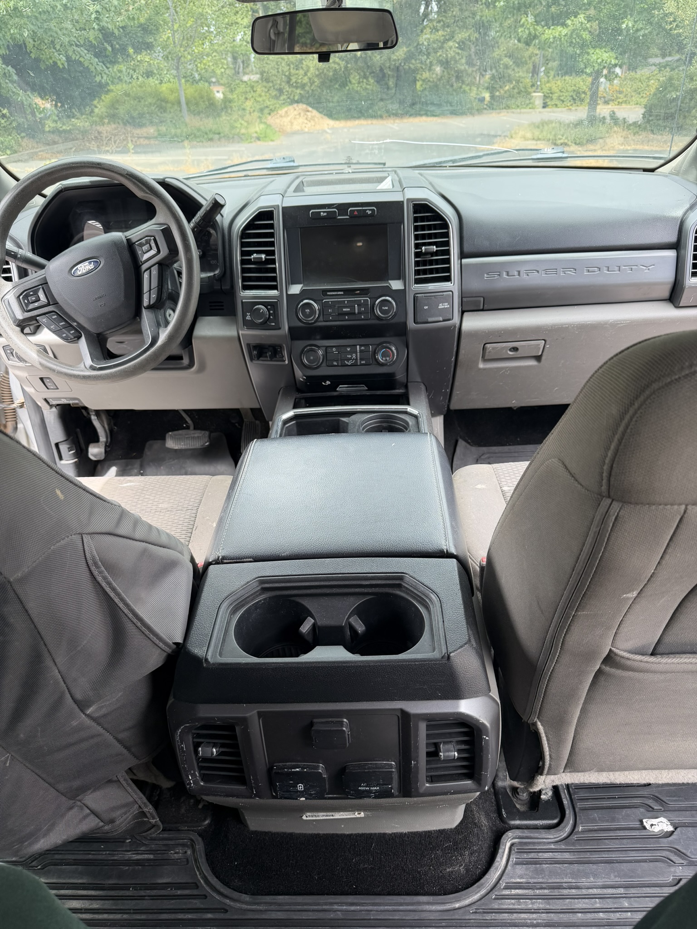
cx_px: 348
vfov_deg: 71.6
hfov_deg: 56.8
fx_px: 644
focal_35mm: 24
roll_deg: +0.2
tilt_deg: -29.9
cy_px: 464
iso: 80
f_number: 1.78
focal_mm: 6.76
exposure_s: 1/284
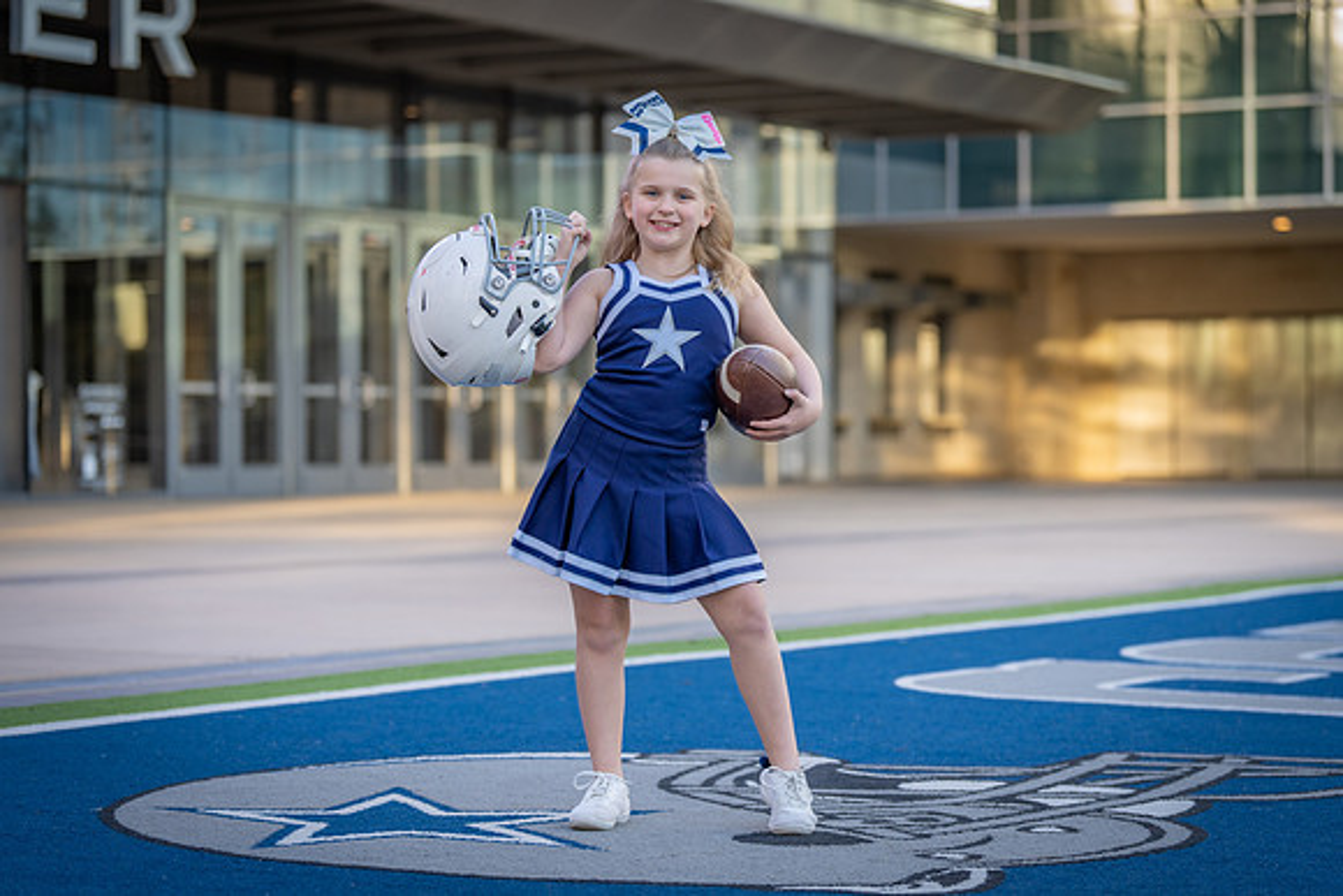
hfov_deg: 22.2
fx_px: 3421
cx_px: 672
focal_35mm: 92
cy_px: 448
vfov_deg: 14.9
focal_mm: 89
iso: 200
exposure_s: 1/320
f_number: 2.8
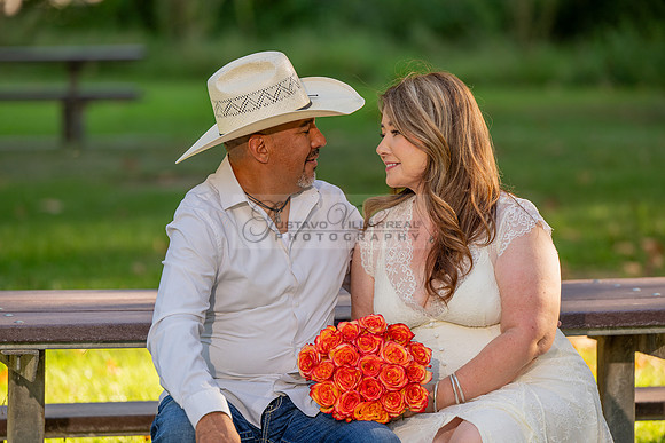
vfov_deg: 6.9
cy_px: 222
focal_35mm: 200
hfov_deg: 10.3
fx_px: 3695
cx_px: 332
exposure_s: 1/200
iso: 200
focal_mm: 200
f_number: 4
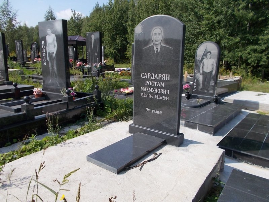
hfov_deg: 67.3
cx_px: 134
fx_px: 202
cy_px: 101
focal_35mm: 26
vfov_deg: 53.1
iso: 80
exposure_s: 1/125
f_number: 8
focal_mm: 4.6
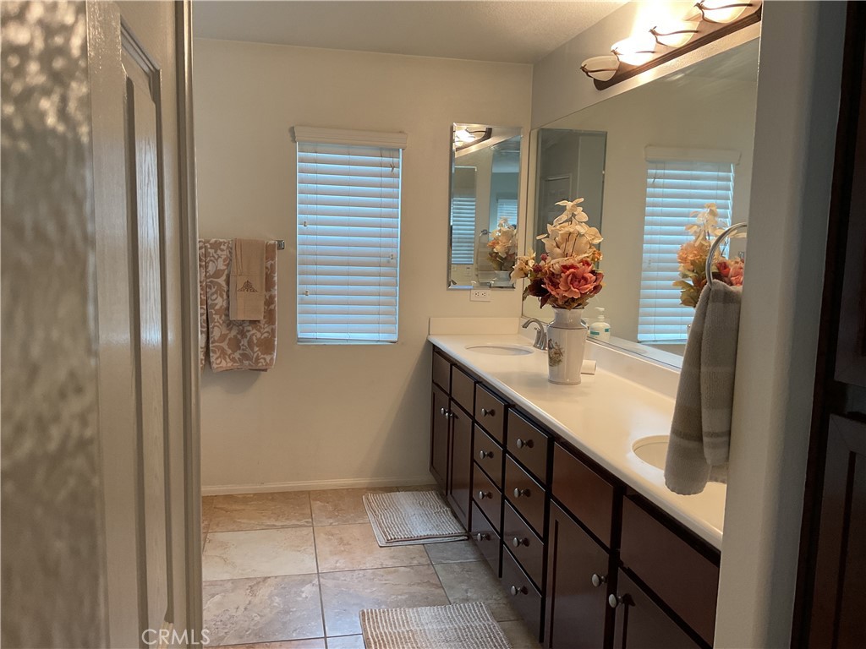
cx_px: 433
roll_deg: -1.2
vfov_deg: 48.2
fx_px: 726
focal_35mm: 29
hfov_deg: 61.7
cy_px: 324
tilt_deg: -6.7
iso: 64
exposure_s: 1/60
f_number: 1.8
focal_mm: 3
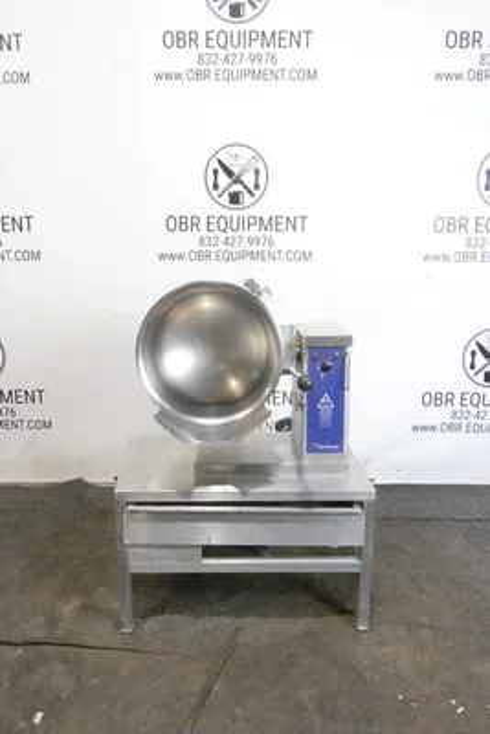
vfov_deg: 61.9
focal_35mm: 30
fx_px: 612
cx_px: 245
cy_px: 367
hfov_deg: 43.6
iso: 4000
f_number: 8
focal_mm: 11.06
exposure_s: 1/30
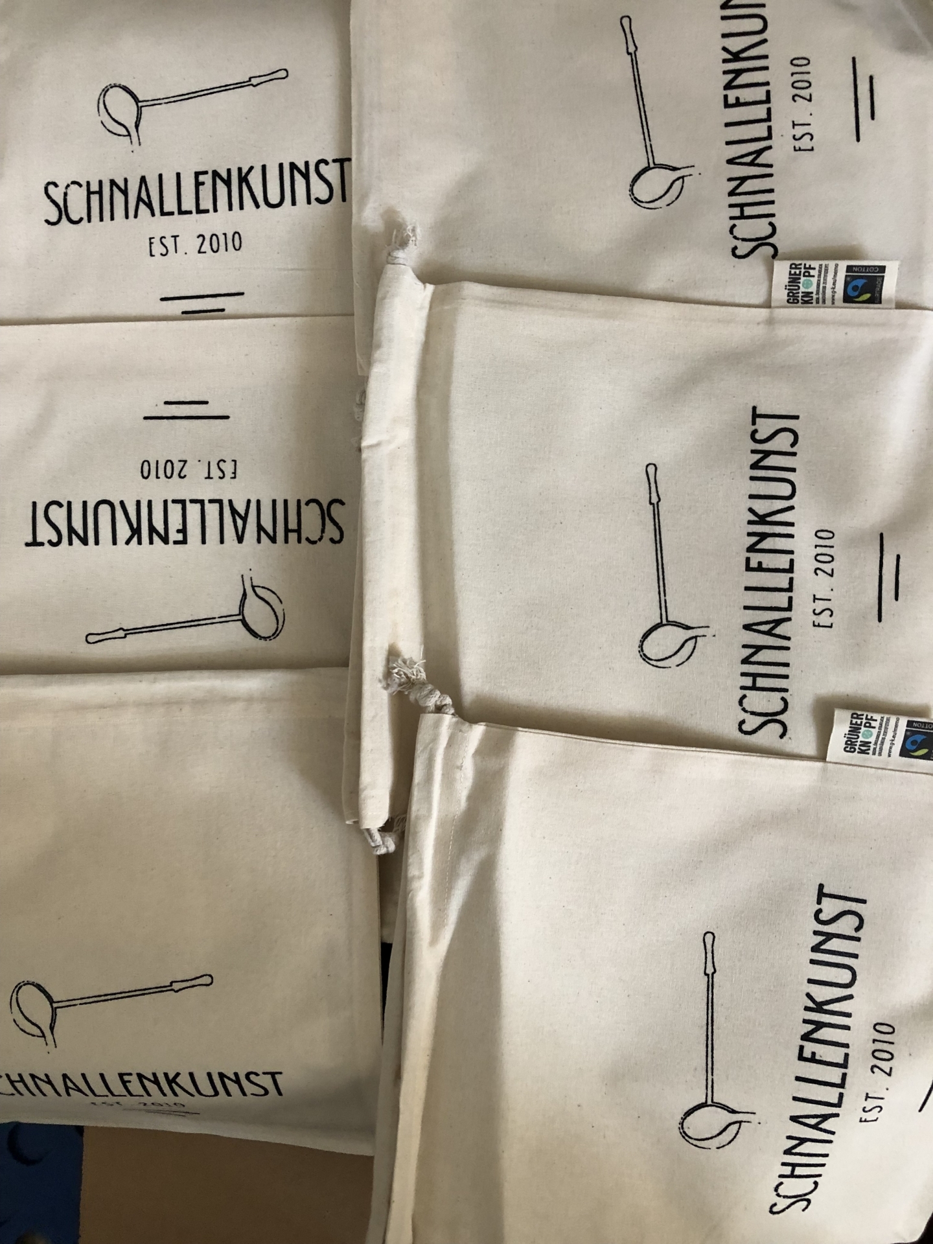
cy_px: 622
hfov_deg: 49.7
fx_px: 1006
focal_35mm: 28
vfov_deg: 63.4
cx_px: 466
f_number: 1.8
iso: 64
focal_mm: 3.99
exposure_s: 1/15
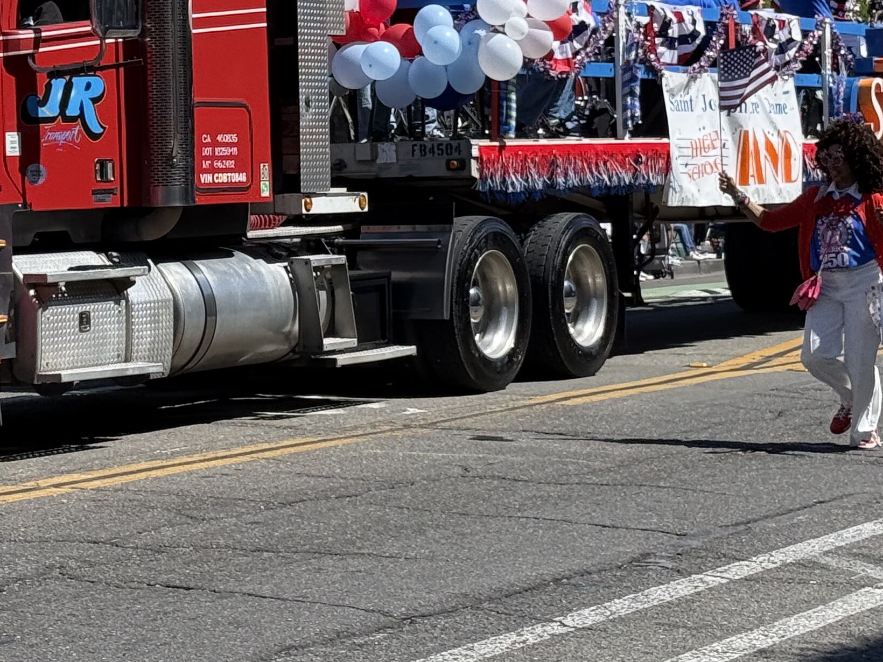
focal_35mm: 118
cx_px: 263
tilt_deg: +0.3
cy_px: 109
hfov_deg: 16.6
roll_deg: +0.3
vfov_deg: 12.5
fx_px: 3010
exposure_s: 1/4329
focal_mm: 6.76
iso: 64
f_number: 1.78
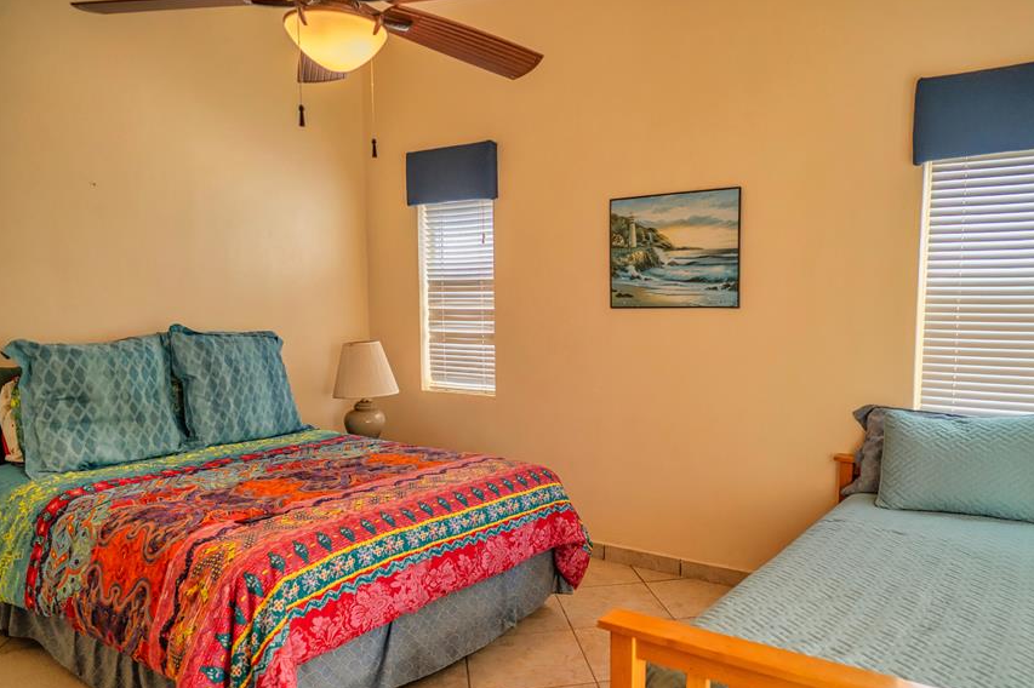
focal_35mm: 24
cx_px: 593
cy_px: 390
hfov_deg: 73.3
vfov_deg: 52.9
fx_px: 689
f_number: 3.5
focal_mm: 20
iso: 640
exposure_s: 1/350
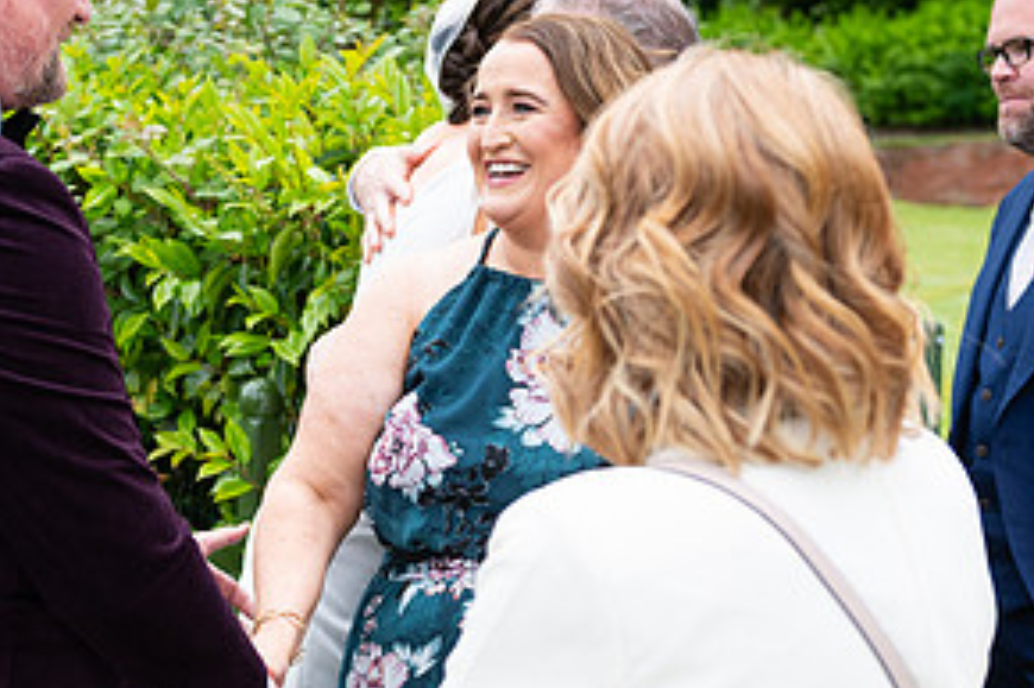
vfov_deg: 18.9
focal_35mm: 72
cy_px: 348
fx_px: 2067
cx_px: 310
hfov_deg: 27.8
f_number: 3.5
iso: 250
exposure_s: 1/1600
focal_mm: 36
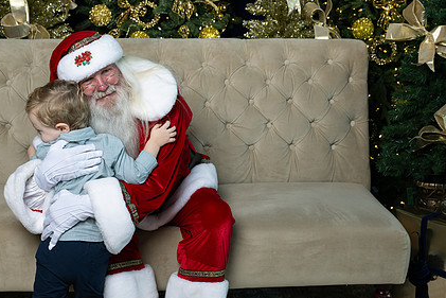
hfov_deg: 32.3
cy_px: 163
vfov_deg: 21.9
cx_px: 195
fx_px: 768
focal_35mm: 62
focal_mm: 45
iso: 400
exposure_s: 1/60
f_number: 7.1
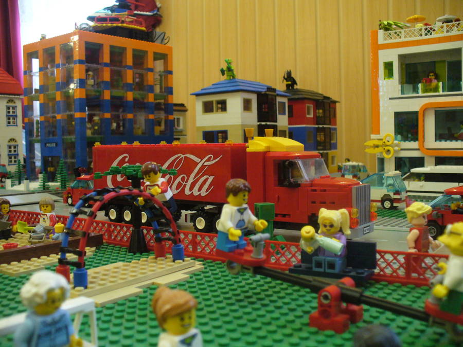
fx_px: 495
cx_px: 232
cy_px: 174
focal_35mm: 37
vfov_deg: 38.7
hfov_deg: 50.1
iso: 200
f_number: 2.8
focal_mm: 6.1
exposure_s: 1/10
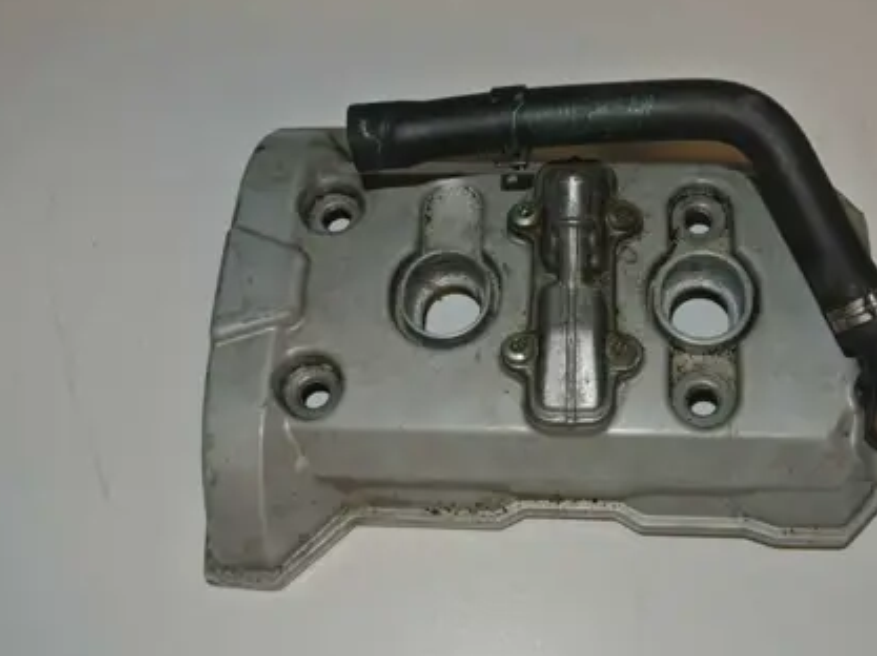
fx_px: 1164
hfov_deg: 41.1
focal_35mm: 46
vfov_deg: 31.5
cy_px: 330
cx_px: 519
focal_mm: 14
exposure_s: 1/60
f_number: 4
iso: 200
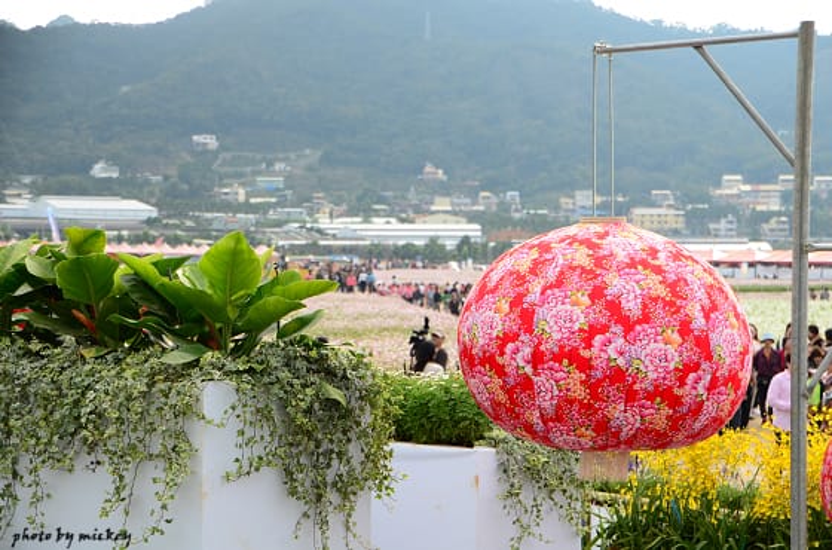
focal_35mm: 98
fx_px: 2247
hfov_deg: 21.0
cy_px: 275
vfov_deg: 13.9
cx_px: 416
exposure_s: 1/800
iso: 400
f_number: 5
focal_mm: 65
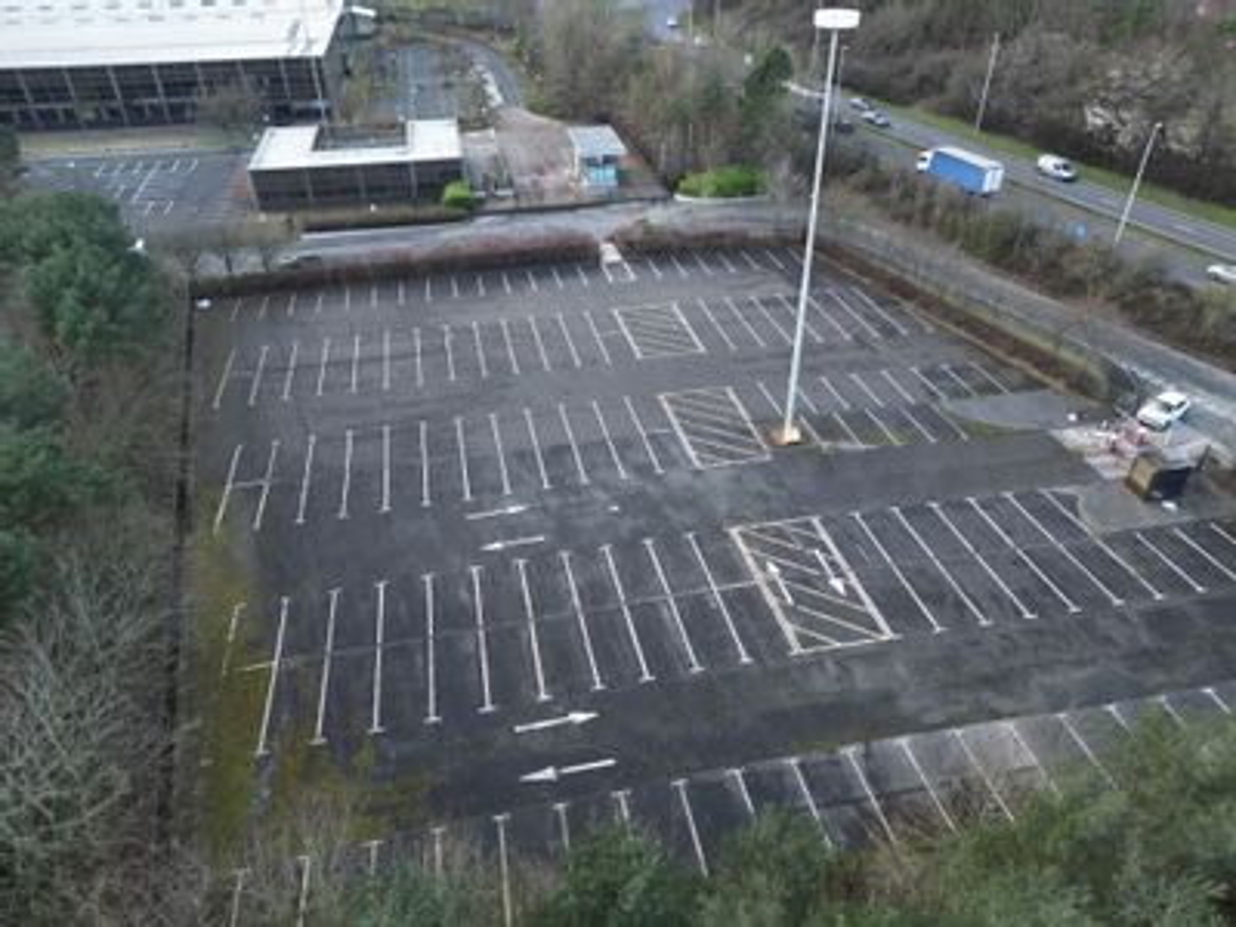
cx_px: 618
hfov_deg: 71.6
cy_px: 464
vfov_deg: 56.8
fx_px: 857
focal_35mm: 24
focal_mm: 6.72
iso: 110
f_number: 1.7
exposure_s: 1/180
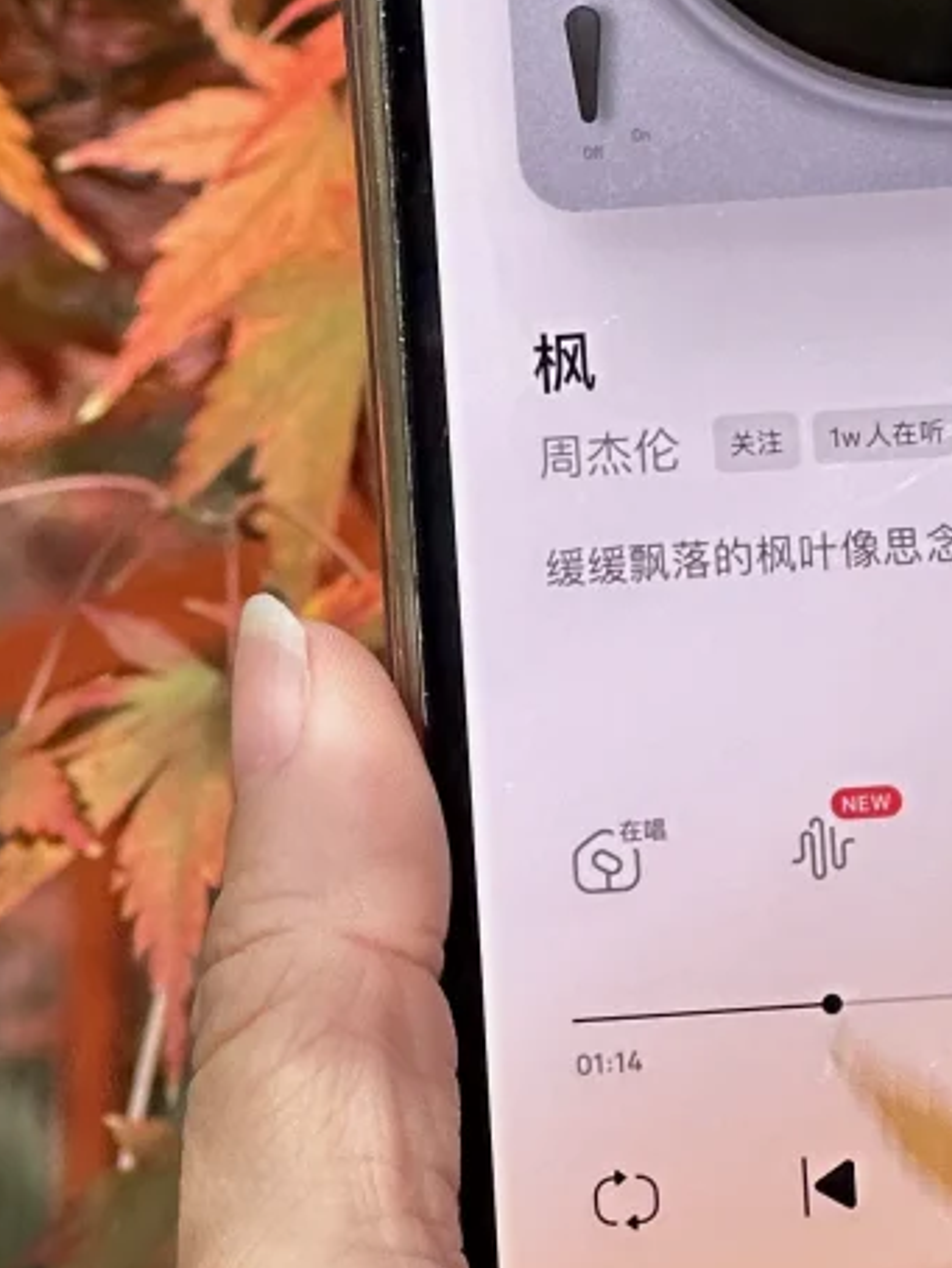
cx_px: 1039
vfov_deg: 8.1
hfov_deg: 6.1
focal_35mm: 244
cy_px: -112
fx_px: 8939
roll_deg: -2.2
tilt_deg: -5.1
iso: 100
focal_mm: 9
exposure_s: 1/99
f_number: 2.8
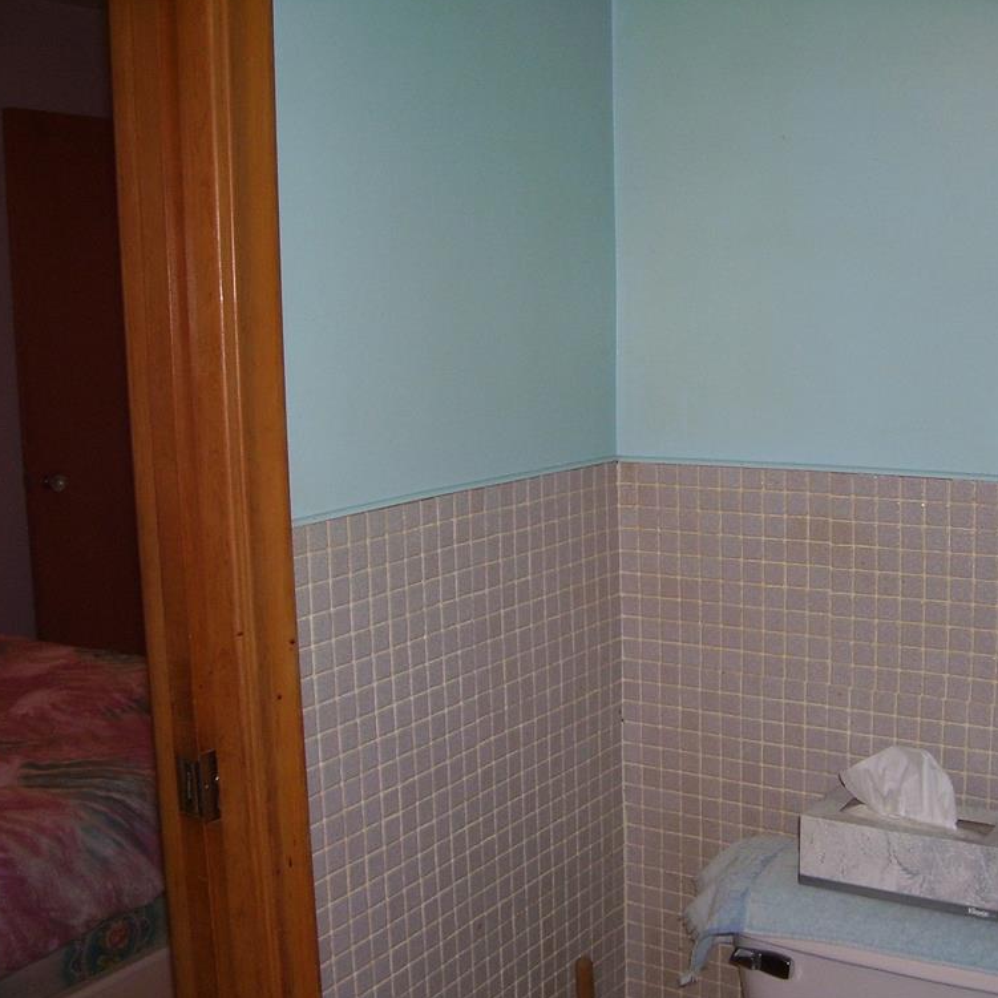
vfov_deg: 40.9
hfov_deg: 40.6
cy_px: 493
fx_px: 1337
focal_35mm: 41
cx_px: 623
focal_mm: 5.6
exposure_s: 1/60
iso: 125
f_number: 2.7
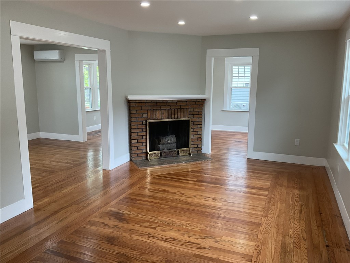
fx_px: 293
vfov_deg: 48.2
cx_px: 175
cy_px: 132
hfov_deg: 61.7
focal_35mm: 29
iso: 64
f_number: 1.8
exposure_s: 1/120
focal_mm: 3
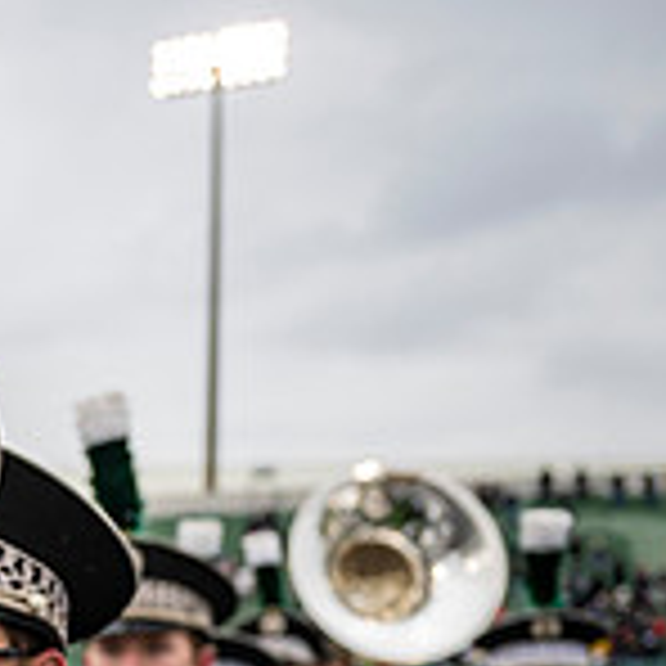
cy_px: 722
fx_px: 1741
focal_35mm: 80
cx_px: -490
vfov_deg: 20.7
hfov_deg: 17.9
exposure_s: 1/500
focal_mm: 24
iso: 100
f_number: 2.8
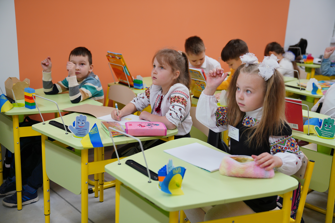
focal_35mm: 45
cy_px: 112
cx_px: 168
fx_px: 419
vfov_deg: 29.9
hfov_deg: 43.6
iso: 800
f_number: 2.8
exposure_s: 1/320
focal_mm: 45
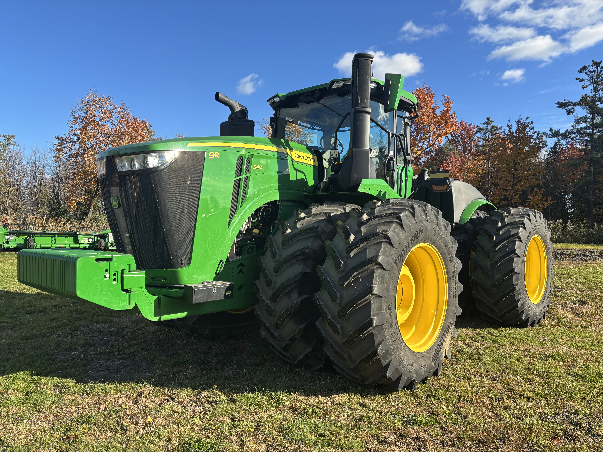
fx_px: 453
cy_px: 226
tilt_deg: -0.6
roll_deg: -0.7
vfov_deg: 53.1
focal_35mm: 26
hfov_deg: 67.3
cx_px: 302
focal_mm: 5.96
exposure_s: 1/1418
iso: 50
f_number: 1.6
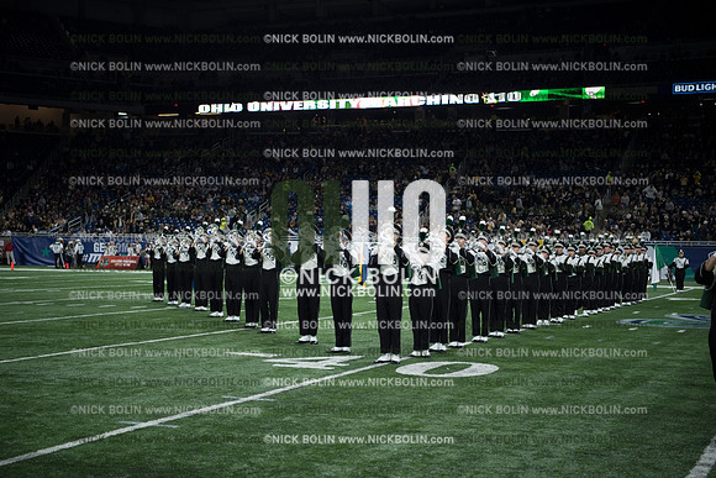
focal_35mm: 56
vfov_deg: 24.2
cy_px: 239
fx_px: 1114
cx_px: 358
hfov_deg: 35.6
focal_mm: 56
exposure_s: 1/1250
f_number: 2.8
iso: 1250
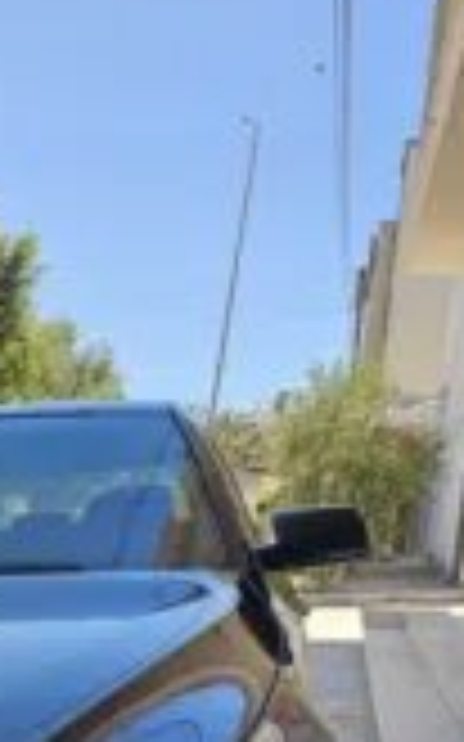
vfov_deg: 31.6
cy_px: 760
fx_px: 1195
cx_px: -149
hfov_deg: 20.1
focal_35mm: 59
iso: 10
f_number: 1.7
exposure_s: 1/332
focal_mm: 6.3
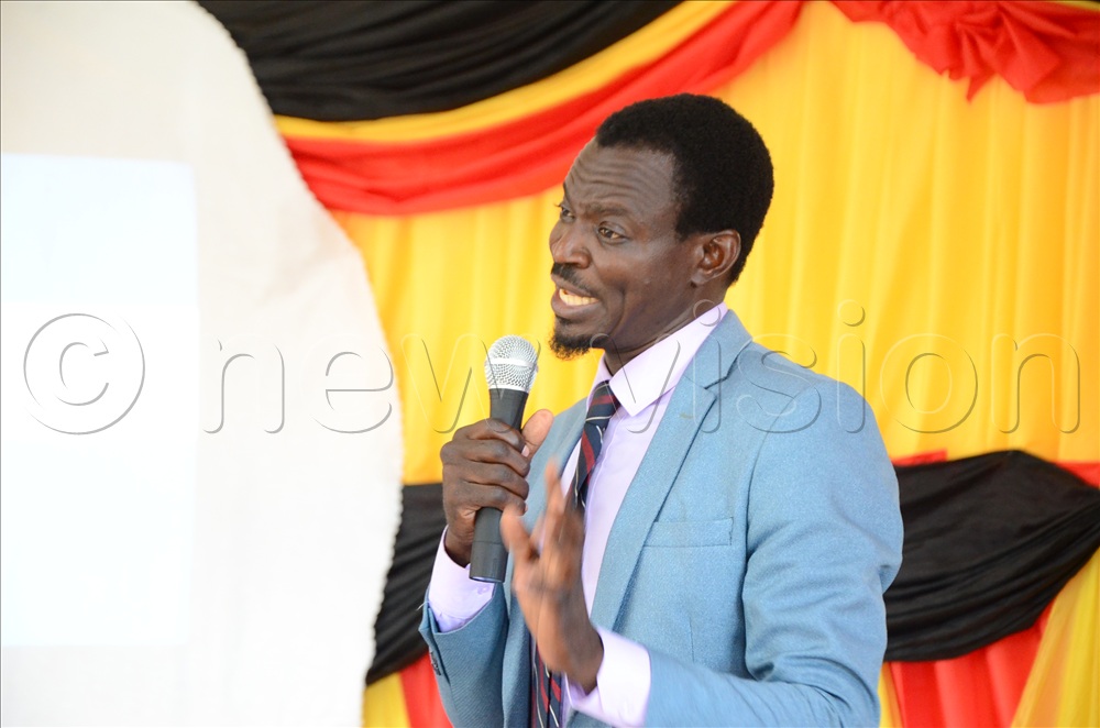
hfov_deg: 17.1
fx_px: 3659
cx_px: 550
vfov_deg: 11.4
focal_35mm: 120
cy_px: 364
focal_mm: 80
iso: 2800
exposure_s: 1/30
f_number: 5.3
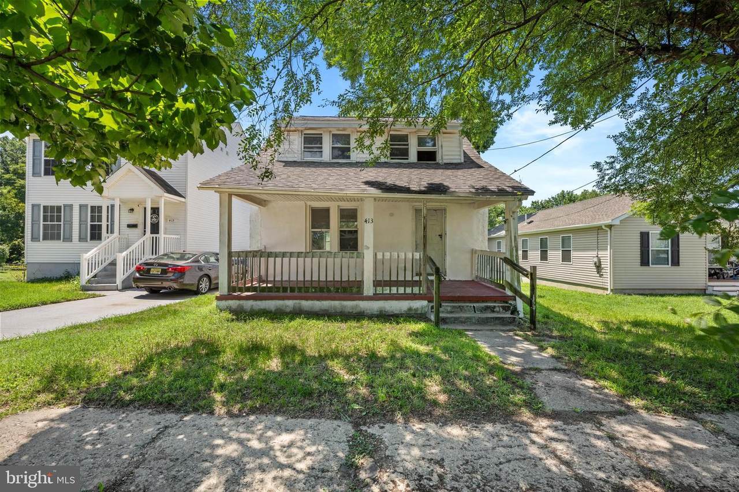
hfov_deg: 102.3
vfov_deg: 79.2
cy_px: 246
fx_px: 298
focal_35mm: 14
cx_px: 370
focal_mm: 14.5
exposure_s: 1/200
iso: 400
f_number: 8
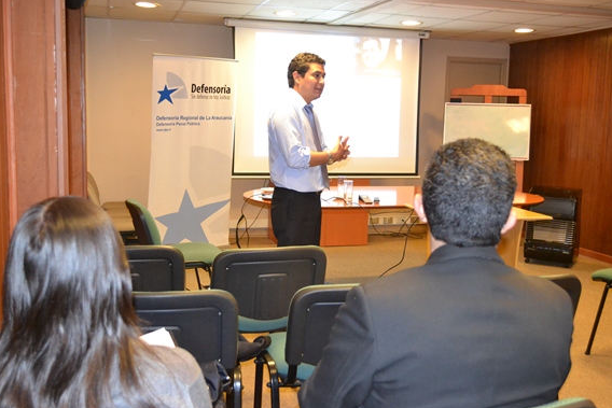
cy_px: 196
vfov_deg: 35.1
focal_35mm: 38
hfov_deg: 50.7
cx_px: 291
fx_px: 646
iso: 3200
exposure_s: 1/60
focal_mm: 24
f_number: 4
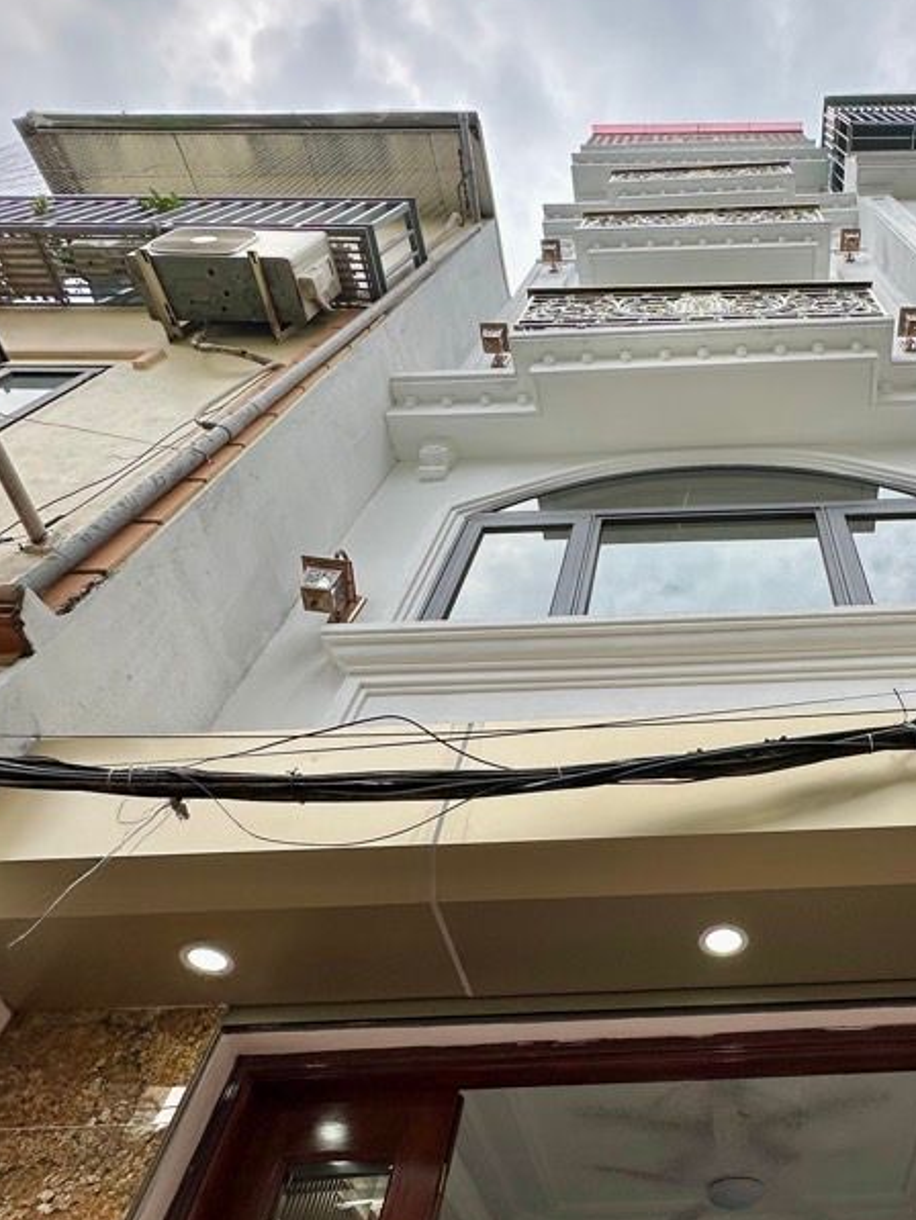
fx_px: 846
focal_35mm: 24
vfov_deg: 70.6
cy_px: 754
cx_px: 730
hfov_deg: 53.2
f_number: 2.2
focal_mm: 2.22
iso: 50
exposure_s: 1/1125
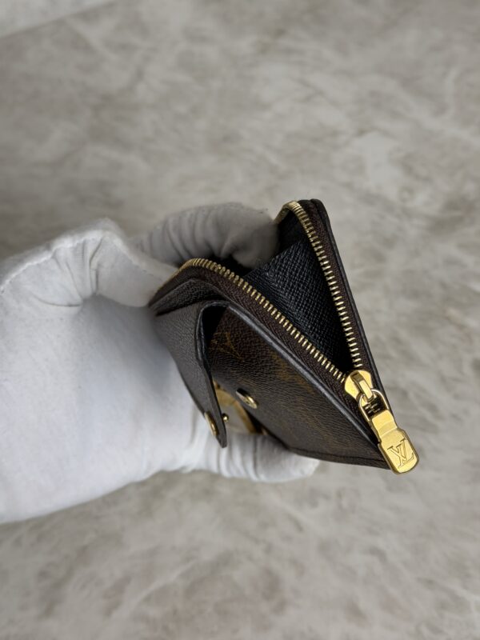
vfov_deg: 39.7
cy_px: 320
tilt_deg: -52.6
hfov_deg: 30.3
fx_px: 887
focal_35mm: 48
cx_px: 240
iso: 64
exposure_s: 1/139
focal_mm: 6.76
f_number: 1.78
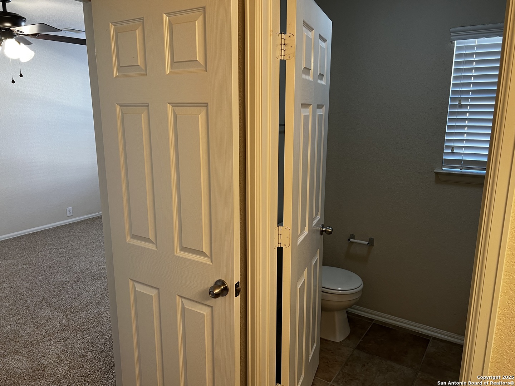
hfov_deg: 67.3
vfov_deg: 53.1
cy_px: 193
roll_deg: -0.2
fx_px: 387
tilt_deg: -11.4
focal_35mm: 26
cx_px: 258
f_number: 1.5
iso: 80
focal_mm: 5.7
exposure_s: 1/60
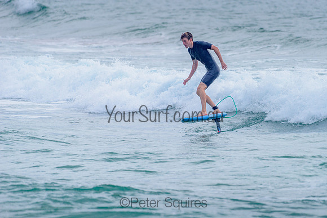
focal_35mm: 613
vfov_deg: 2.2
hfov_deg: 3.4
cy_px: 95
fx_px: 5567
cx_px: 200
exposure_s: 1/2000
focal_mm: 500
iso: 220
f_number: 5.6
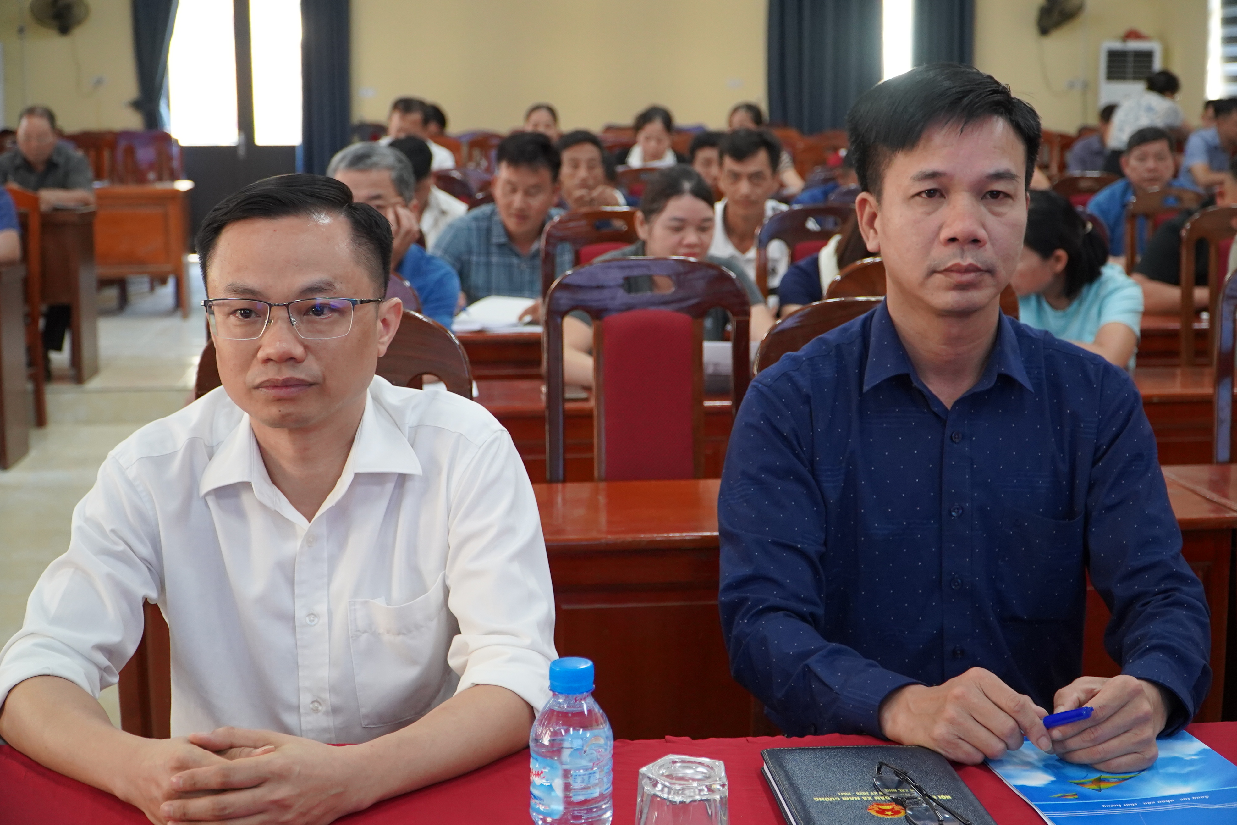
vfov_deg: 29.2
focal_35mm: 46
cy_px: 412
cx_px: 618
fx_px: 1580
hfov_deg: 42.7
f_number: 4
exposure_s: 1/160
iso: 2500
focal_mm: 31
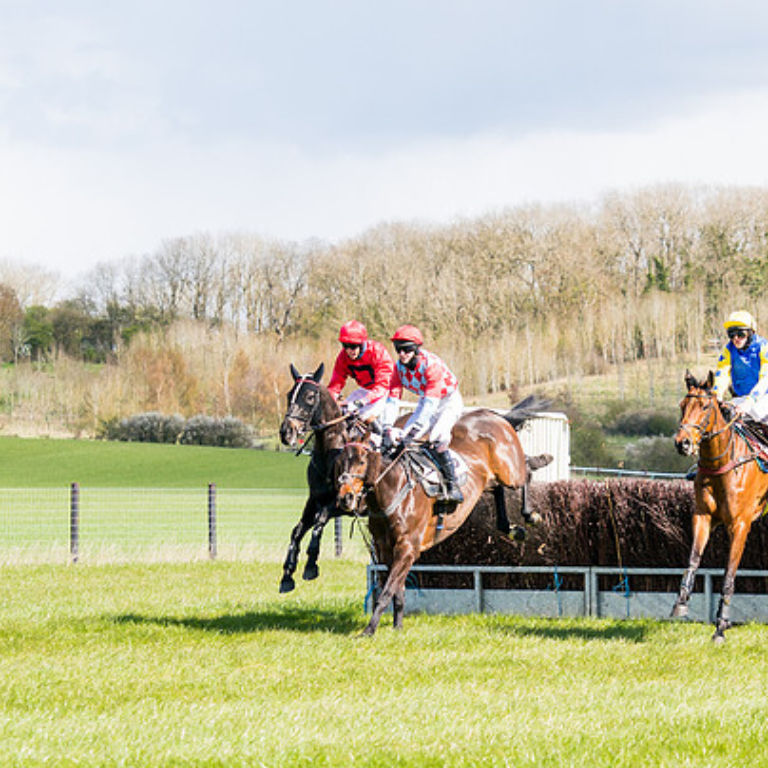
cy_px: 423
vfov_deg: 11.6
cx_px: 670
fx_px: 3790
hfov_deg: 11.5
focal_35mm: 151
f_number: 4
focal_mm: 79
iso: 400
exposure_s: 1/1600
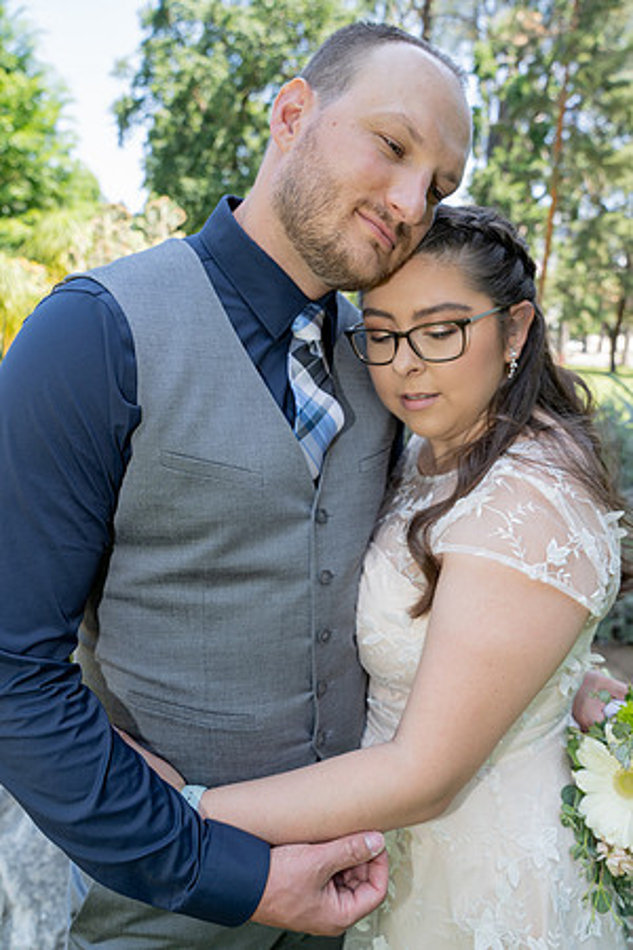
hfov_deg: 53.1
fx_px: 633
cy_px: 475
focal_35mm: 24
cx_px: 316
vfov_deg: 73.7
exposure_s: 1/250
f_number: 4
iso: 250
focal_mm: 24
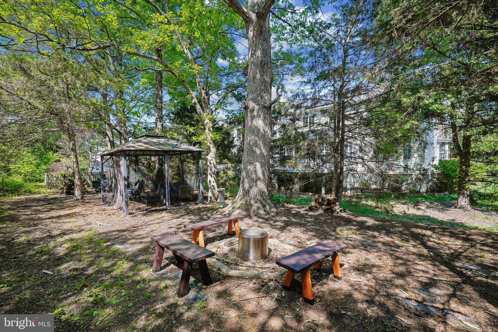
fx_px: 228
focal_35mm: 16
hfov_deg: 95.0
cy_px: 166
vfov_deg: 72.1
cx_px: 249
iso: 200
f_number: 4
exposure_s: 1/160
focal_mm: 16.5
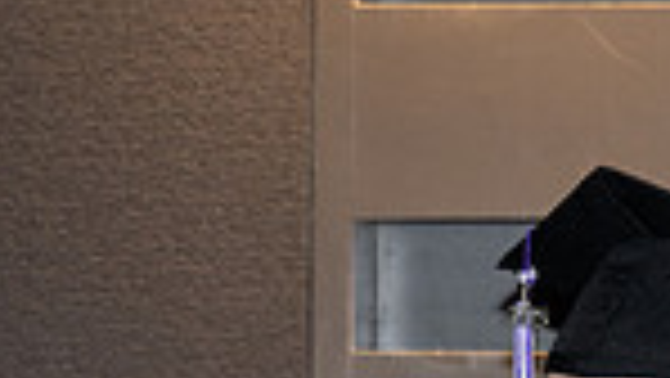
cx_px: 504
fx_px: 10132
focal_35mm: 570
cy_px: 963
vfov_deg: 2.1
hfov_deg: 3.8
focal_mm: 120
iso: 640
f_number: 5.6
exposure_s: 1/80
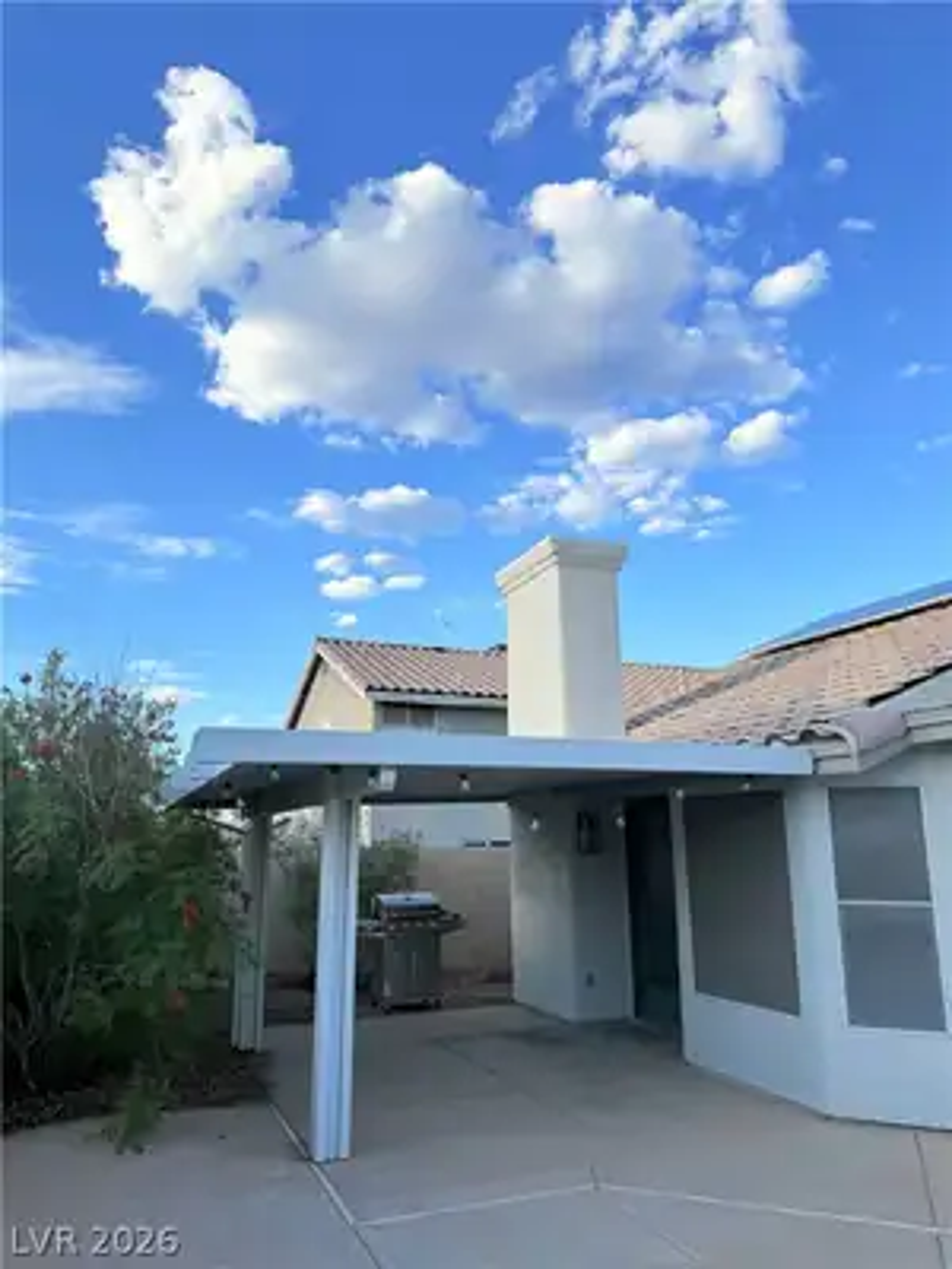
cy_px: 634
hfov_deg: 56.8
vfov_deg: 71.6
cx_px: 476
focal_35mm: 24
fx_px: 880
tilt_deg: +13.1
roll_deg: -0.4
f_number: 1.78
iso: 80
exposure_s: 1/2611
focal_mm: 6.76
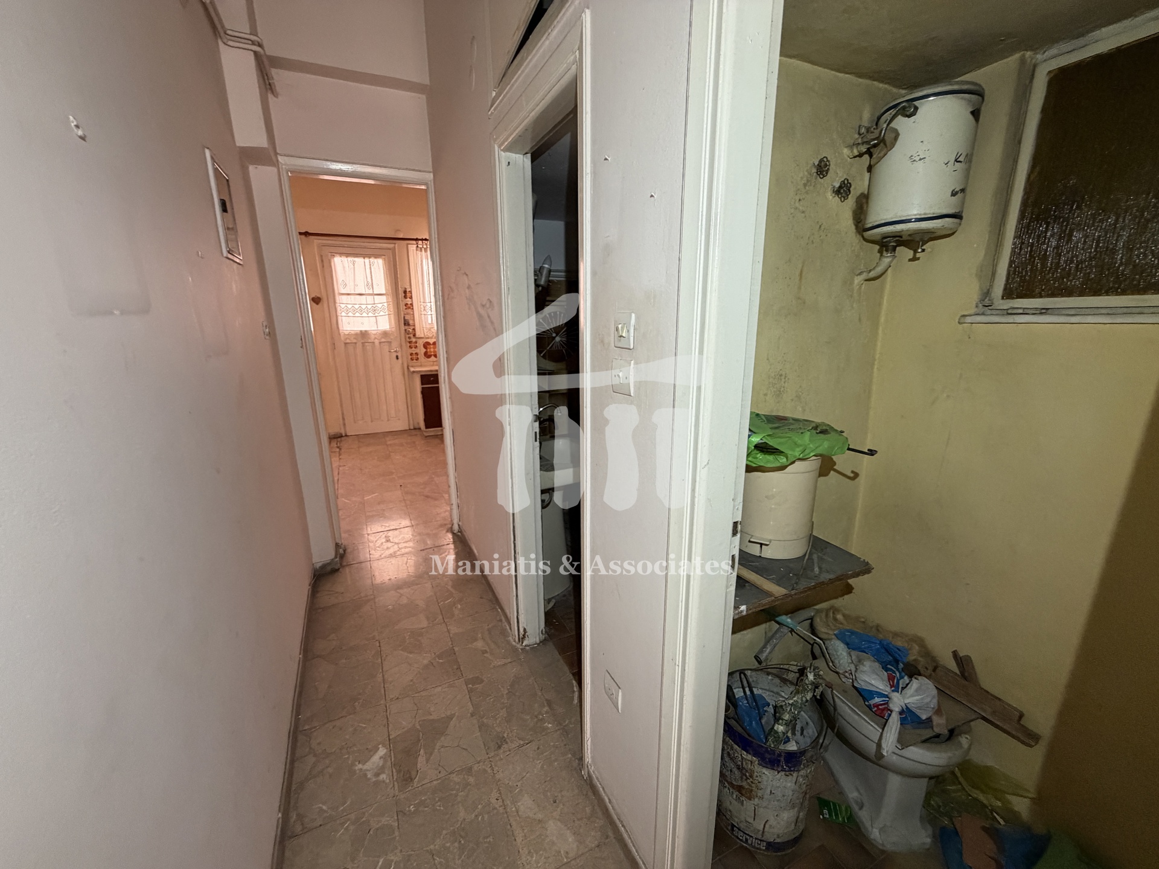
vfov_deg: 85.7
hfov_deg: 102.1
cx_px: 580
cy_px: 434
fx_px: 469
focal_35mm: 14
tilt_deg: -14.5
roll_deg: -0.2
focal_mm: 2.22
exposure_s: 1/65
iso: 320
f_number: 2.2
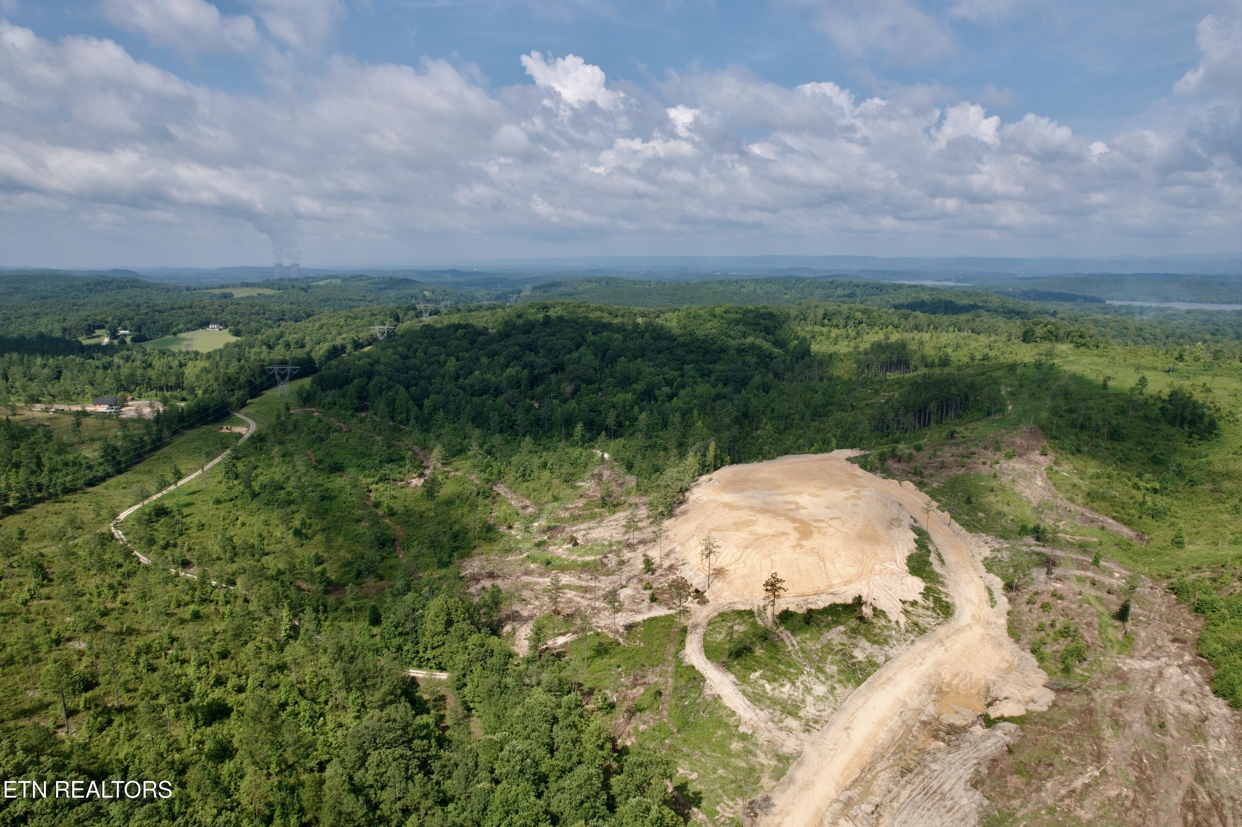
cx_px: 621
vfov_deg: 57.2
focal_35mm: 22
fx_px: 759
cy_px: 414
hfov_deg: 78.6
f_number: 2.8
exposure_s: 1/2000
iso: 100
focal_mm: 8.38
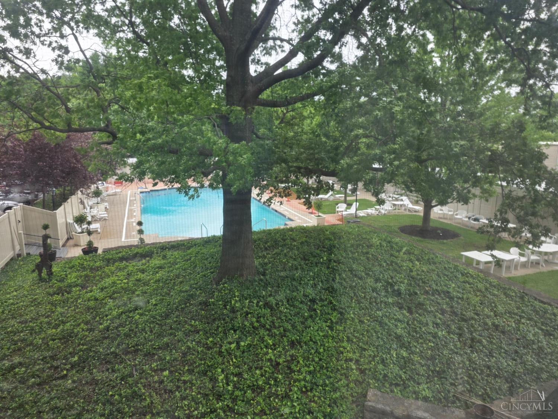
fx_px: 371
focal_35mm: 23
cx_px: 279
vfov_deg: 58.9
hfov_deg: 73.9
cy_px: 210
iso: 64
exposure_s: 1/359
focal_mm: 6.3
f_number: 1.7
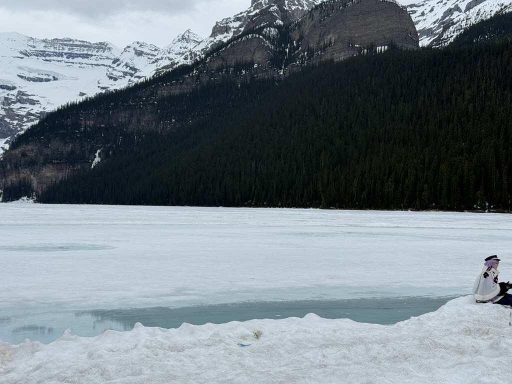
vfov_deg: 30.3
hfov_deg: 39.7
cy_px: 192
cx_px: 256
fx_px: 710
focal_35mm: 48
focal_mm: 6.76
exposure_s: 1/4878
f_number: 1.78
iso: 64
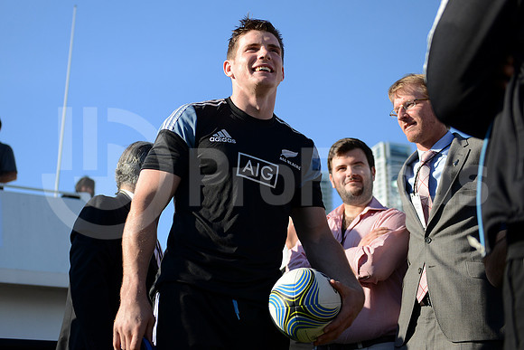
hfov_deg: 44.5
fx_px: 641
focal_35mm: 44
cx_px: 262
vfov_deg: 30.5
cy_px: 175
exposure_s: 1/3200
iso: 250
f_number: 2.8
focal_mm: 44
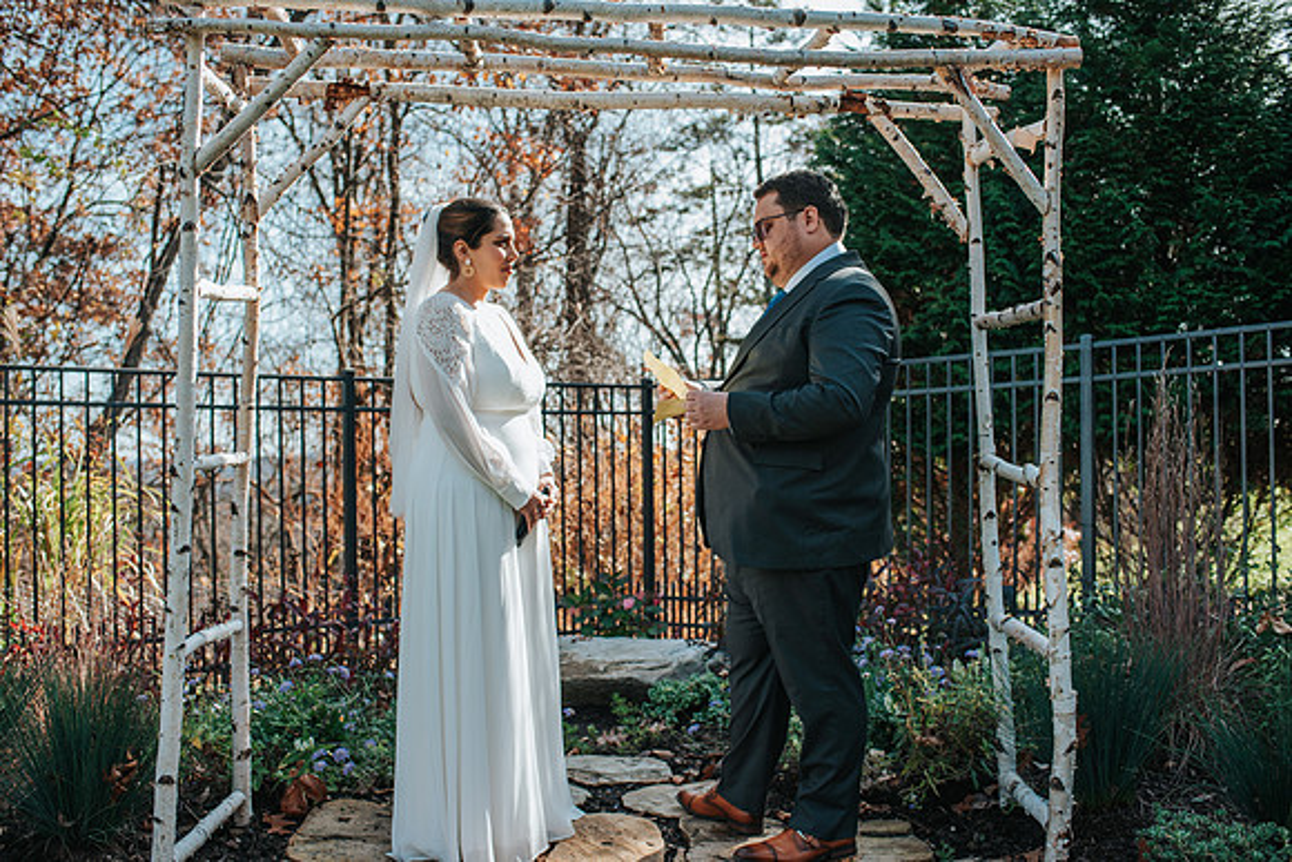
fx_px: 1274
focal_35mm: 36
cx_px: 646
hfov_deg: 53.8
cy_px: 431
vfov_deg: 37.4
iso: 360
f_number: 3.5
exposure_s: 1/1250
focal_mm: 35
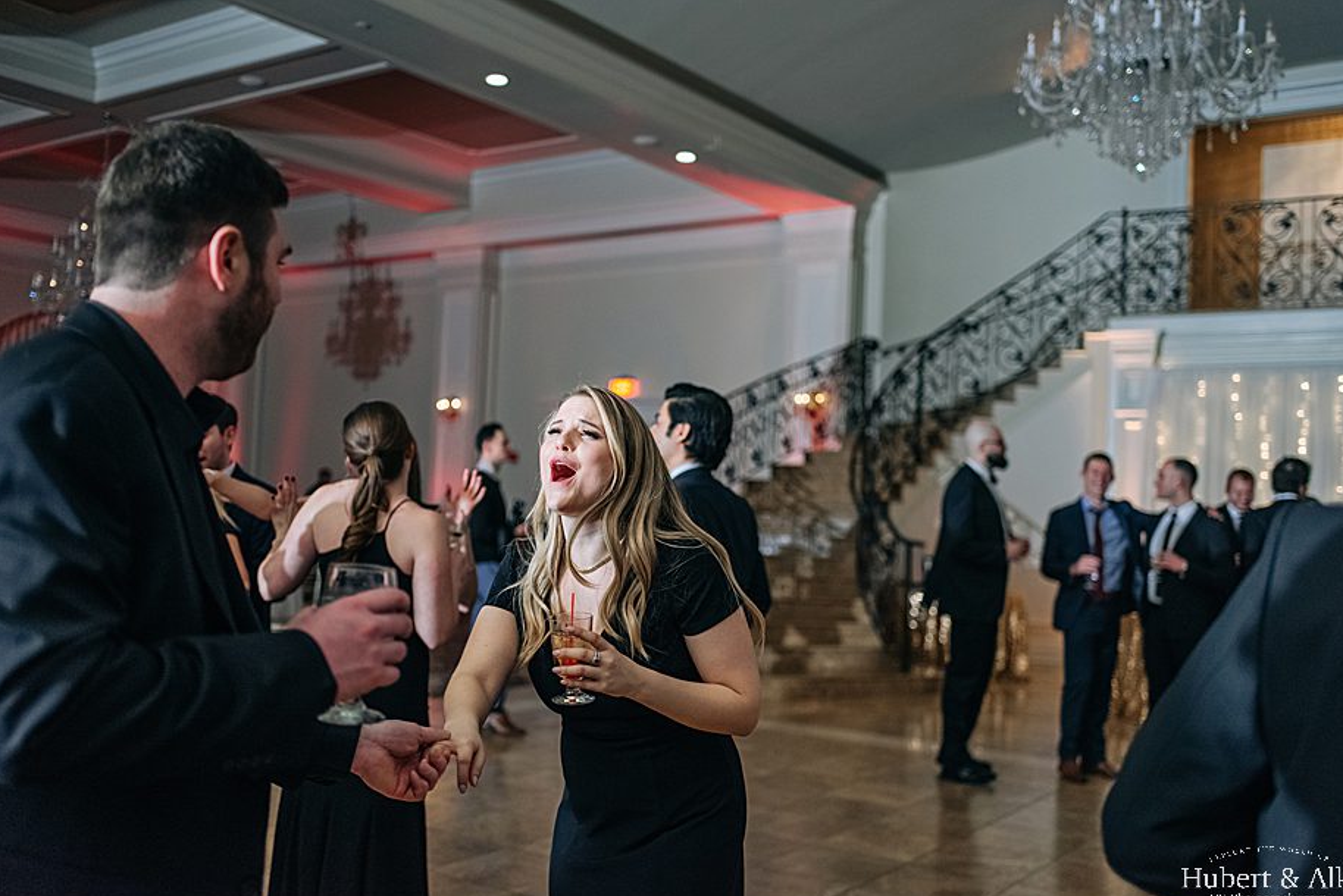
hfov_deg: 53.1
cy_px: 459
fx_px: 1343
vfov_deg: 36.9
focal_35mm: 36
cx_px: 685
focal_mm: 35
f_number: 1.8
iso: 800
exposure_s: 1/160
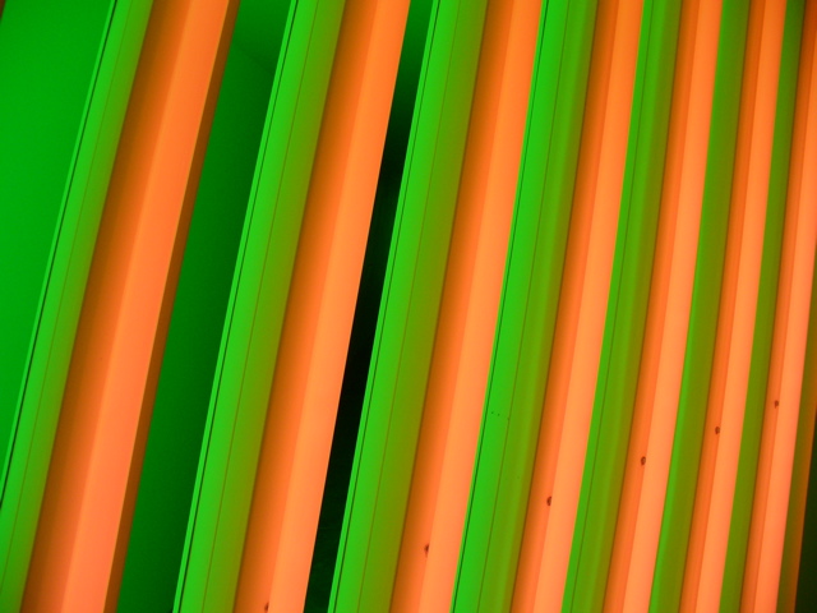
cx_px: 408
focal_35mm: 37
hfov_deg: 50.1
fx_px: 873
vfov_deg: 38.7
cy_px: 306
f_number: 2.8
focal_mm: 6.1
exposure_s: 1/800
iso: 80
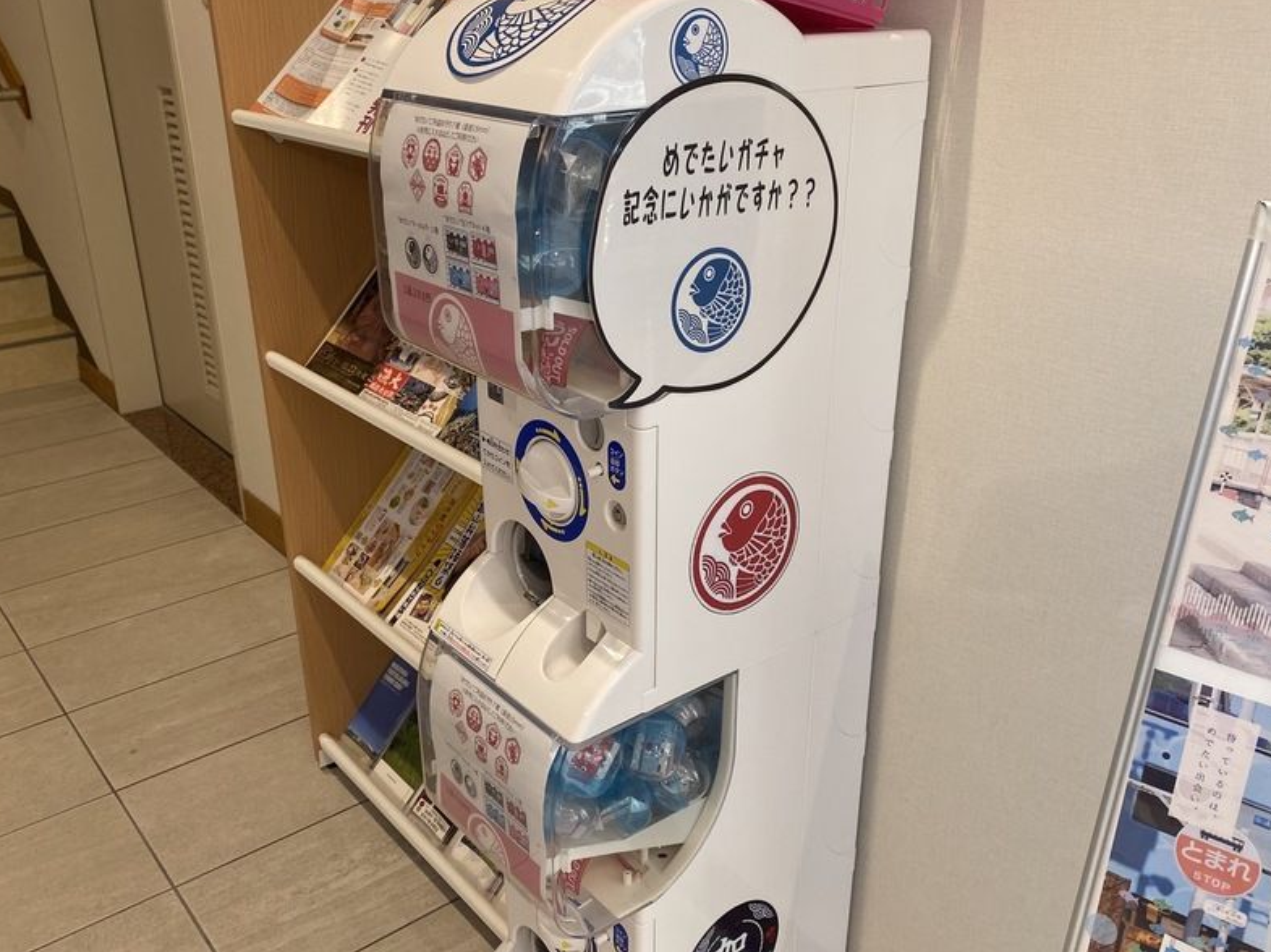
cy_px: 488
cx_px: 619
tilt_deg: -23.4
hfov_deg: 65.3
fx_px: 991
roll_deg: +1.1
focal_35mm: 27
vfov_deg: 51.3
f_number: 1.8
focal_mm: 4.25
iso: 80
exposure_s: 1/121
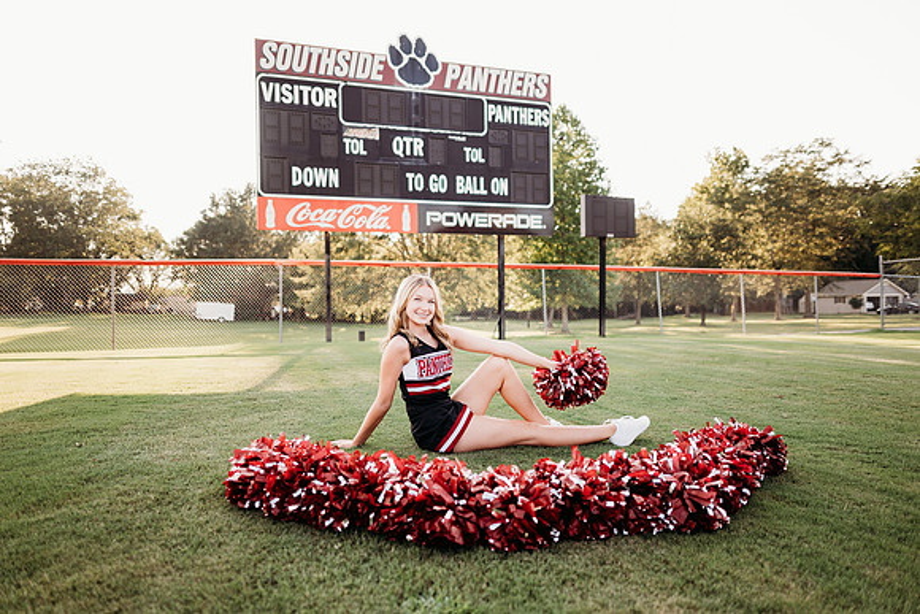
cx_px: 460
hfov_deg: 73.7
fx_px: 613
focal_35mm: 24
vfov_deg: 53.2
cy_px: 307
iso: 125
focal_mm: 24
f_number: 2
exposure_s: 1/500
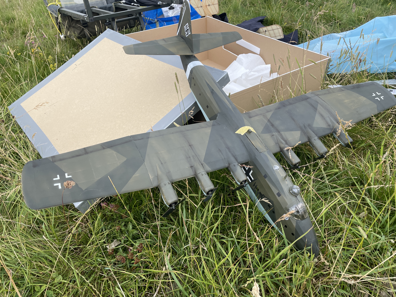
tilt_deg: -31.4
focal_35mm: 26
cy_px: 148
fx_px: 297
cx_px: 198
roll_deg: +6.5
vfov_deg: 53.1
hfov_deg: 67.3
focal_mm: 4.2
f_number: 1.6
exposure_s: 1/1052
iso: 32
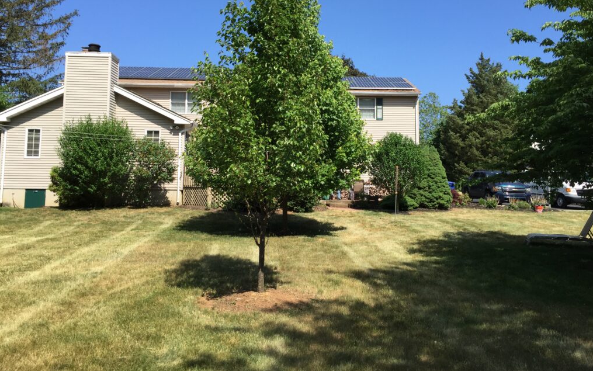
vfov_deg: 40.5
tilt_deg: +6.6
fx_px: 501
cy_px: 149
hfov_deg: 61.2
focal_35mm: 31
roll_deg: -1.6
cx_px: 299
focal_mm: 4.15
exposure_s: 1/1236
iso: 32
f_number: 2.2
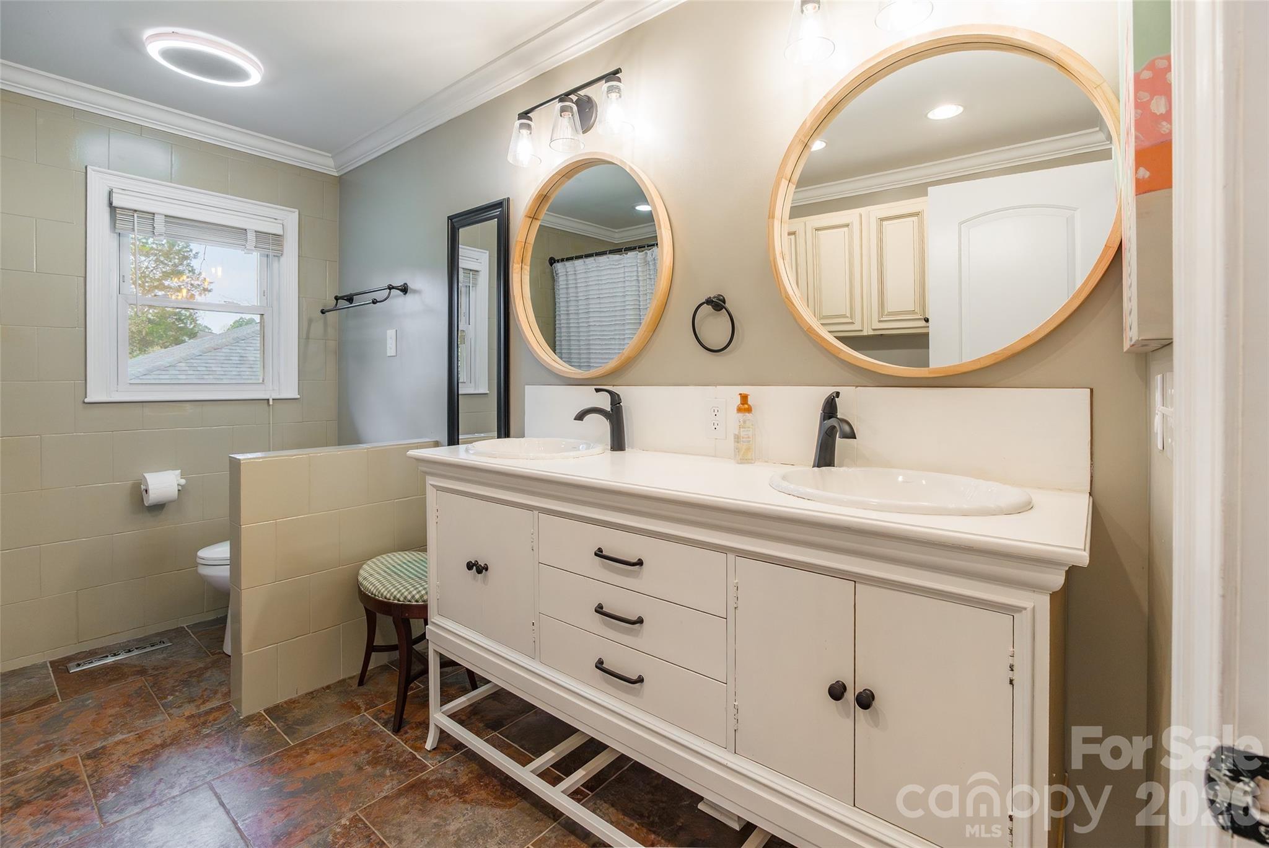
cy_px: 424
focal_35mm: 16
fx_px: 582
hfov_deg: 94.9
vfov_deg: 72.1
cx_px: 634
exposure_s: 1/80
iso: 800
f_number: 5.6
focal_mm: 11
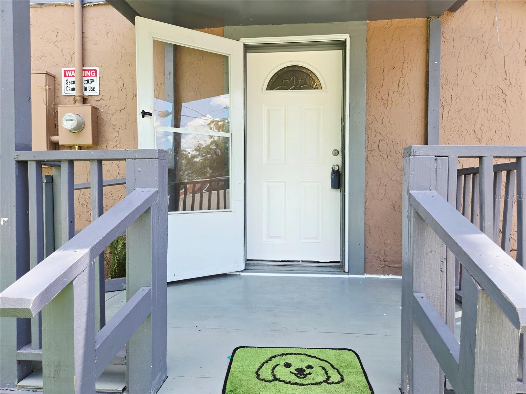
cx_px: 263
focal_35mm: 23
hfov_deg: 73.9
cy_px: 197
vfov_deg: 58.9
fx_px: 349
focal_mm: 5.4
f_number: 1.8
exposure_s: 1/269
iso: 25
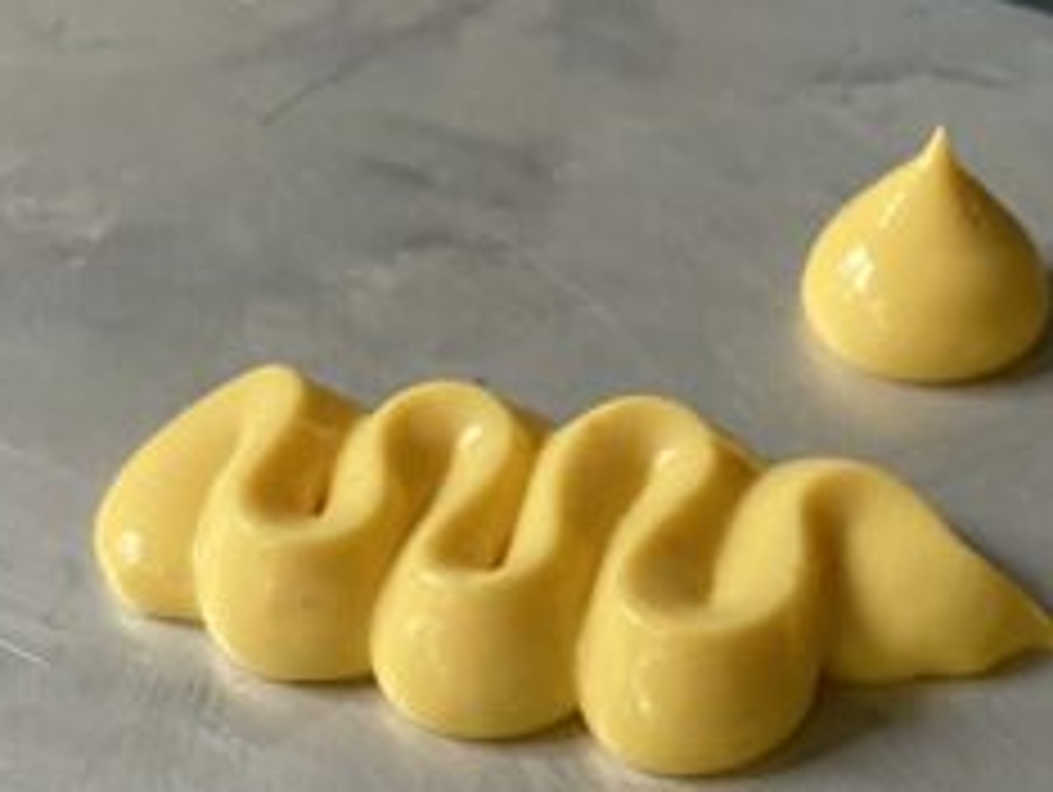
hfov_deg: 26.1
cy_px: 891
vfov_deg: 19.1
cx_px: 758
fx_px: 2253
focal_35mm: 74
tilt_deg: -48.8
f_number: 1.8
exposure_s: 1/60
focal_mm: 4.25
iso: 320
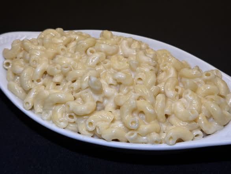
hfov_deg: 39.6
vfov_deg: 30.3
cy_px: 87
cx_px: 116
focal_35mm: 48
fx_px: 320
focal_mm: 6.76
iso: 100
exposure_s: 1/60
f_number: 1.78
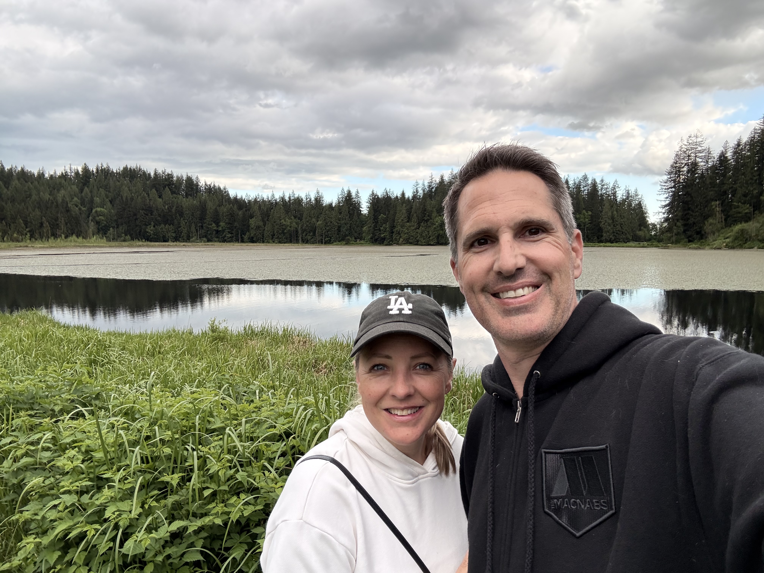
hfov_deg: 73.9
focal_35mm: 23
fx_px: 508
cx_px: 382
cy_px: 286
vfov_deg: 58.9
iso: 50
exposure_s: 1/243
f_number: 1.9
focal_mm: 2.69
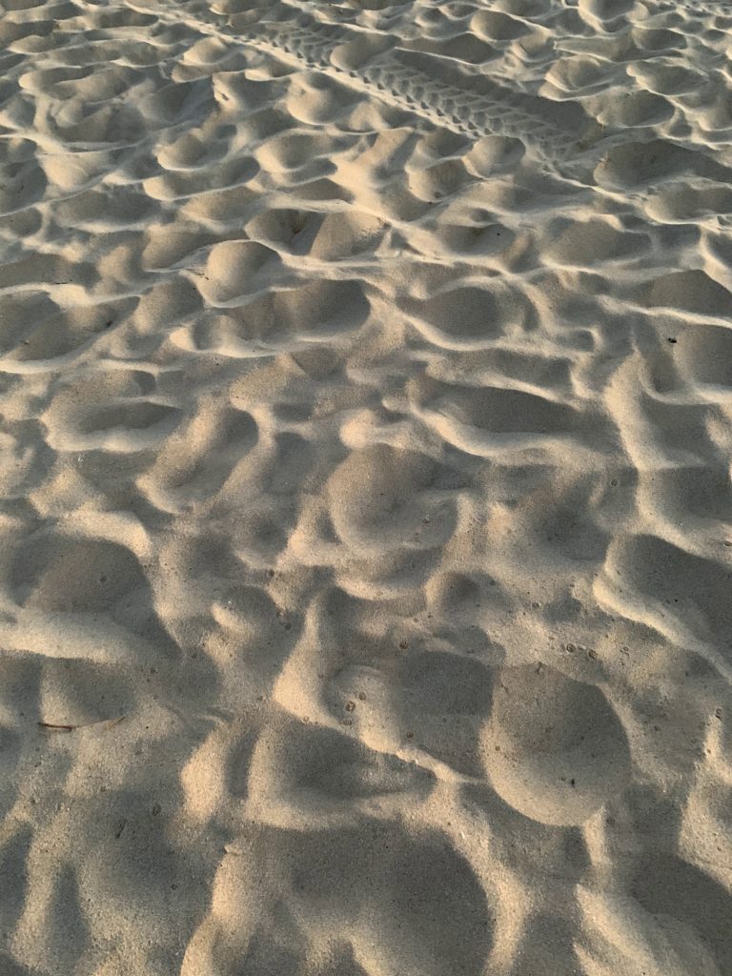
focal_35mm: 26
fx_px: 733
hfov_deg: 53.1
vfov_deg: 67.3
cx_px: 366
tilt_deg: -54.0
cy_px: 488
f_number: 1.8
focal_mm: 4.25
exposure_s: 1/30
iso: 640
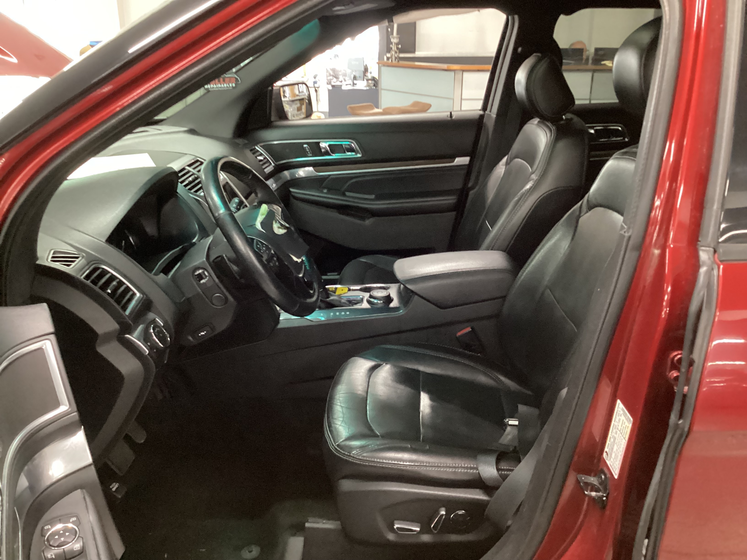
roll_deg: -0.5
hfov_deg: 58.4
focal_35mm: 31
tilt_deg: -20.9
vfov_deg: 45.4
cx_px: 374
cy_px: 280
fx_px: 669
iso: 800
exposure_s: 1/25
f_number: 2.4
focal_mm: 3.3
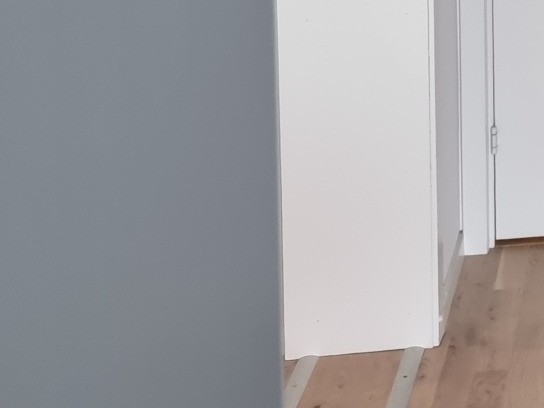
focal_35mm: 86
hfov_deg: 19.6
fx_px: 1352
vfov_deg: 15.2
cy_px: -296
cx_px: 833
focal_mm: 6.7
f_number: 1.8
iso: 160
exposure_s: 1/100
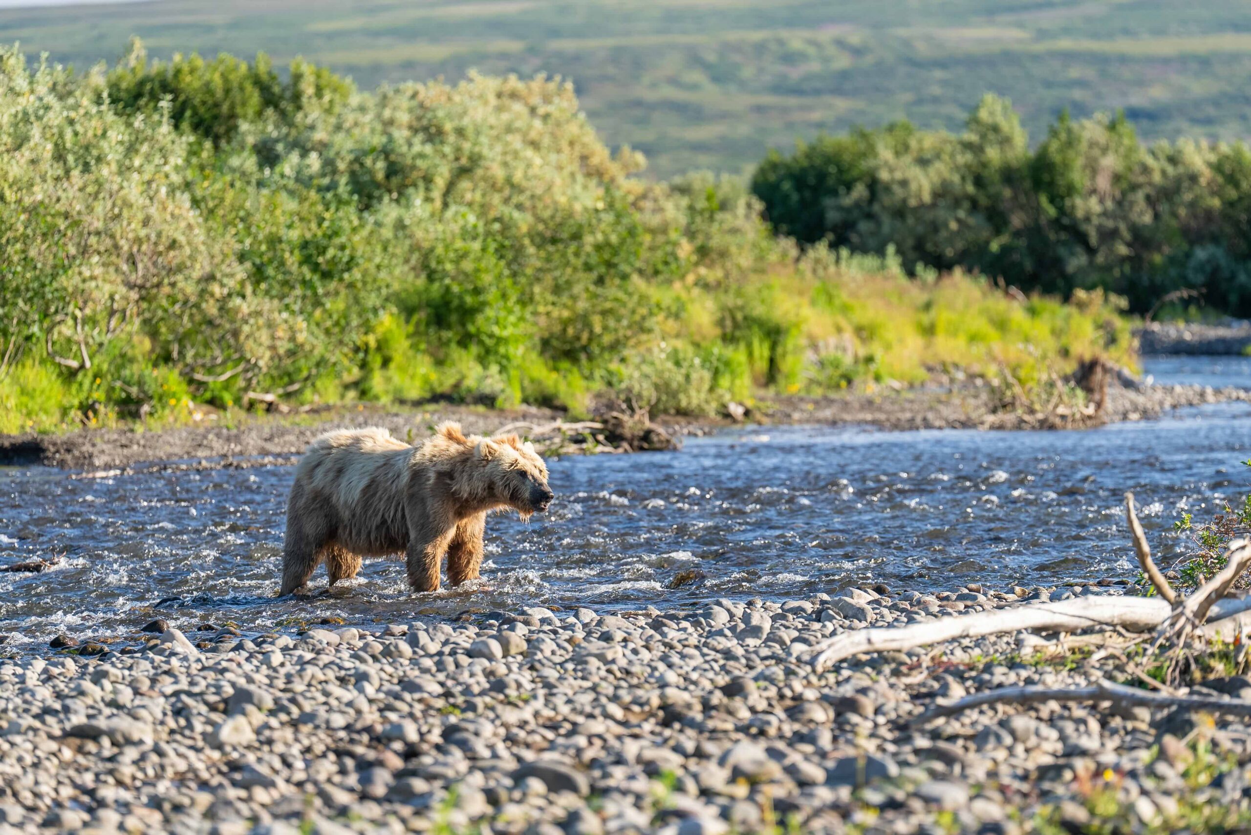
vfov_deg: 6.9
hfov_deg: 10.3
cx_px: 626
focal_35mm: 200
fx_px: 6954
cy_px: 418
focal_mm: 200
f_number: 3.5
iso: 100
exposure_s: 1/250
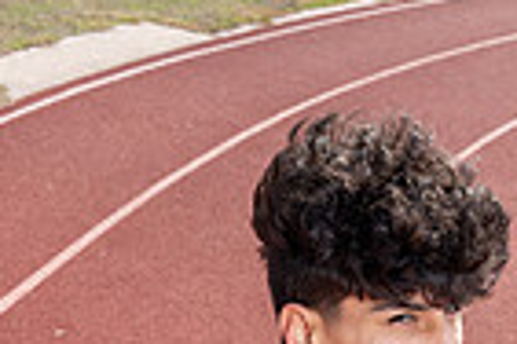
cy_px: 820
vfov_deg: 10.0
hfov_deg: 16.9
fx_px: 1738
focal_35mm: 121
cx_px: 249
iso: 125
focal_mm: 38
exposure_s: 1/200
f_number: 9
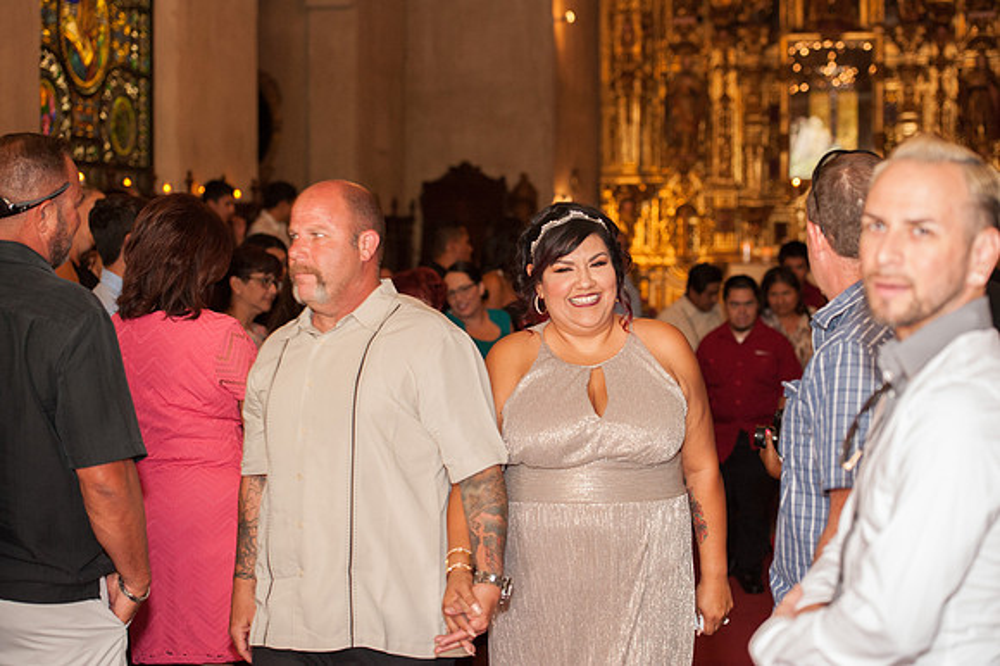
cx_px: 500
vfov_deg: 18.2
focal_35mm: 75
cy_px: 333
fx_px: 2082
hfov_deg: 27.0
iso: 2500
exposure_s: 1/100
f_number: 3.5
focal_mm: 75
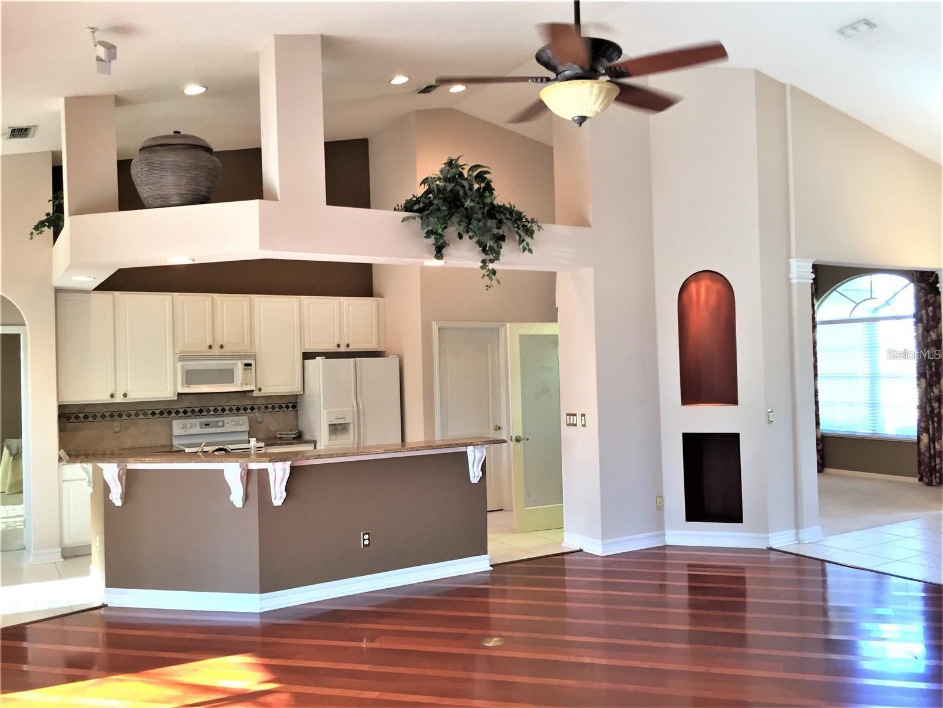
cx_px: 472
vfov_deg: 48.2
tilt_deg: -0.1
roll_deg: +0.7
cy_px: 354
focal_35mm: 29
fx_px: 790
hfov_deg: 61.7
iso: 80
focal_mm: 4.15
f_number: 2.2
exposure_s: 1/30
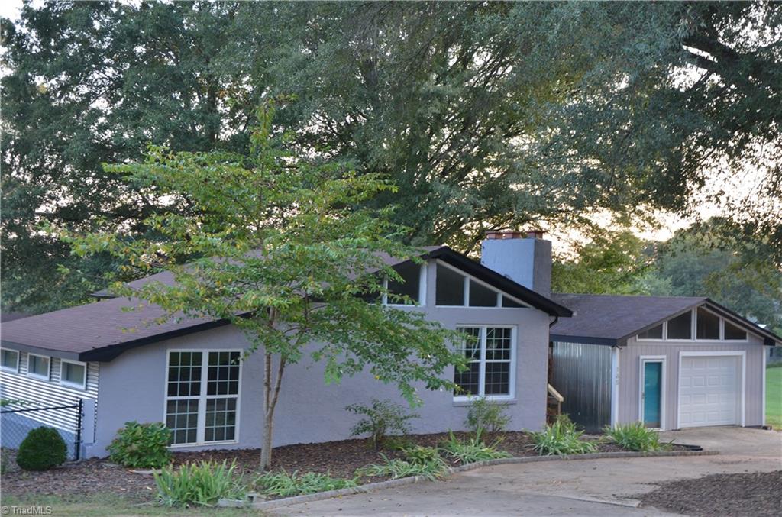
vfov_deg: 26.3
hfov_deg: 39.0
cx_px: 391
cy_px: 258
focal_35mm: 51
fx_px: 1105
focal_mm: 34
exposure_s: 1/25
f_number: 4.2
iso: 200
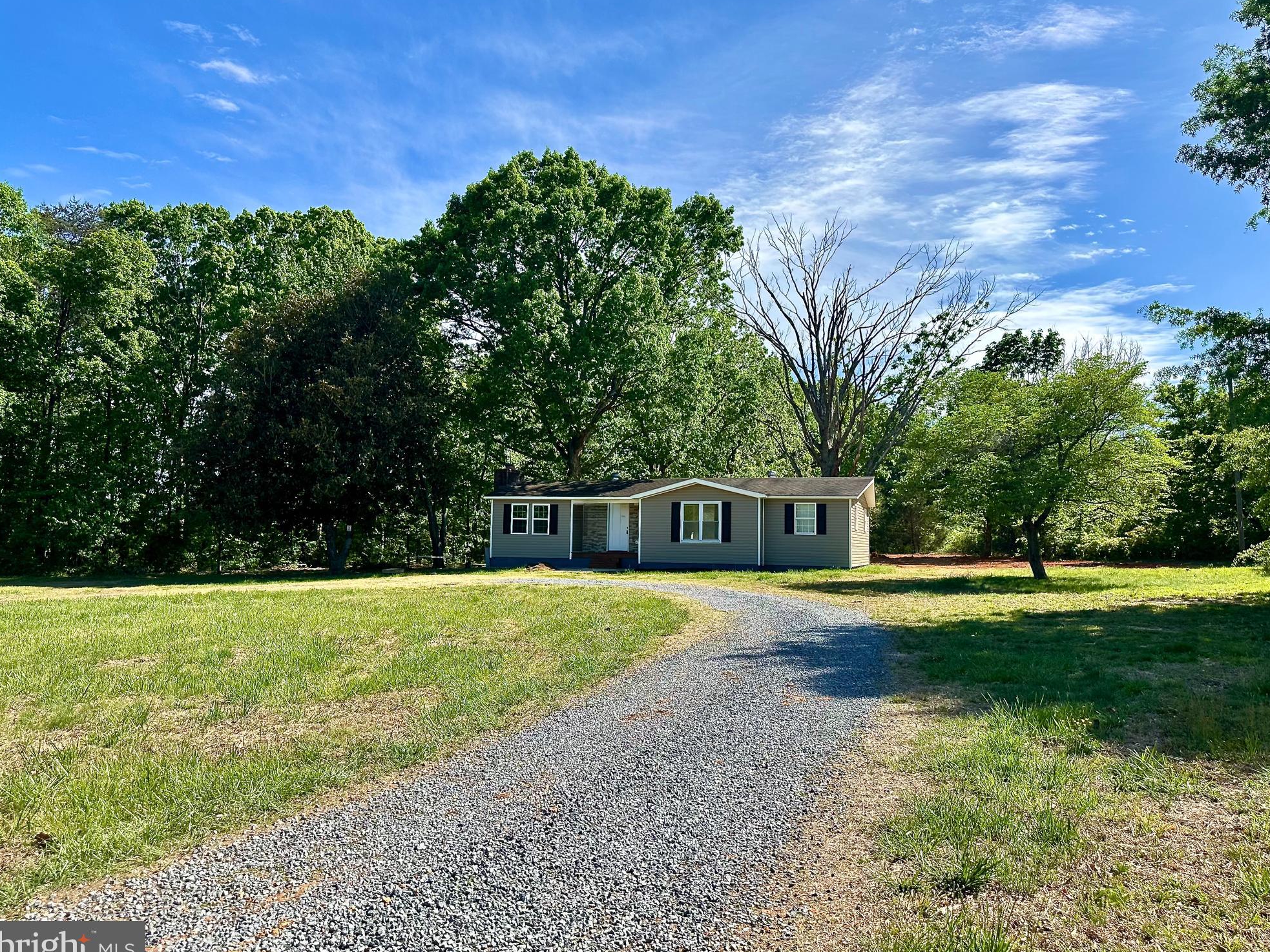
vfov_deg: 54.9
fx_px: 917
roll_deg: -0.7
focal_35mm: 25
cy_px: 478
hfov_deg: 69.4
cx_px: 645
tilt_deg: +3.7
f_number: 1.78
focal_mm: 6.86
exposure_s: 1/3861
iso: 80
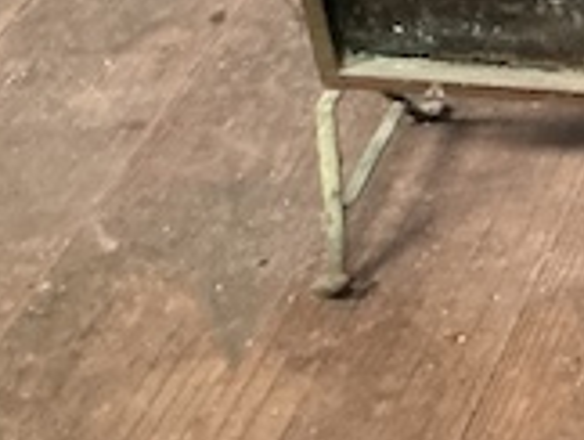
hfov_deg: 12.9
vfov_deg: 10.4
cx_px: 1078
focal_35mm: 138
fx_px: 2332
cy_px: -206
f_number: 1.8
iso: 320
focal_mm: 3
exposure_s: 1/60
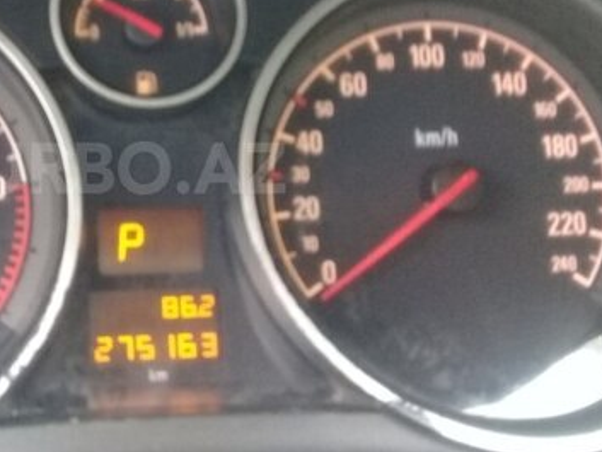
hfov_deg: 32.2
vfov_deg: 25.2
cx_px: 111
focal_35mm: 58
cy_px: 168
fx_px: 1009
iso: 200
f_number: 2.2
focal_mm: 3.3
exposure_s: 1/20
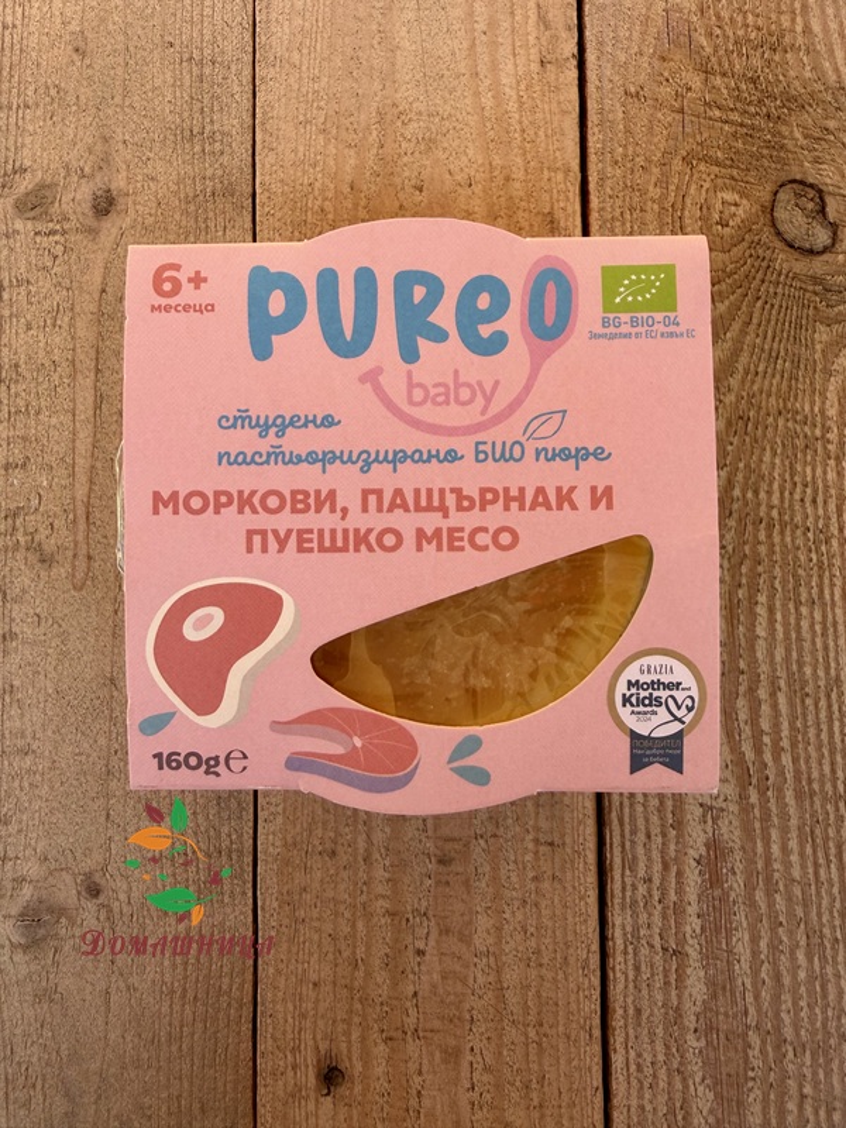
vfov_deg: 71.6
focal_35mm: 24
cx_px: 423
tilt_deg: -85.5
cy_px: 564
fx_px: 782
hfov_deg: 56.8
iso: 40
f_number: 2.2
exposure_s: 1/507
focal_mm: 2.22
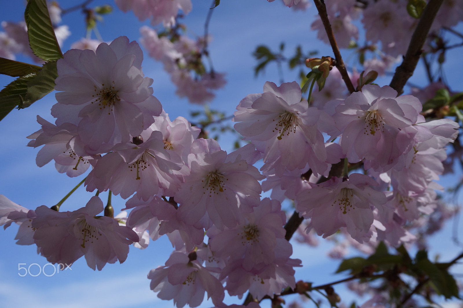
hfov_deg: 45.0
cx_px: 232
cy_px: 154
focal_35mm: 44
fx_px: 559
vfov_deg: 30.8
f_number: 11
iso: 200
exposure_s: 1/250
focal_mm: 29
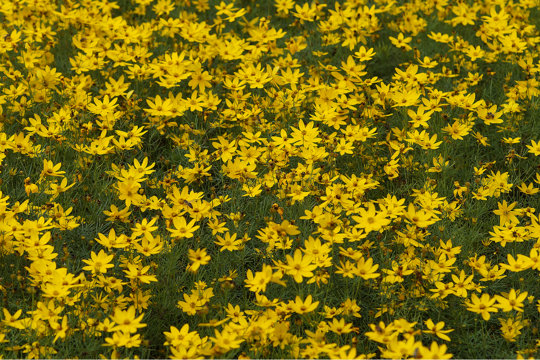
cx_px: 270
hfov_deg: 13.7
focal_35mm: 150
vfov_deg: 9.1
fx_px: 2250
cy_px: 180
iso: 100
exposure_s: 1/320
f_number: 5.6
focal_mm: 100
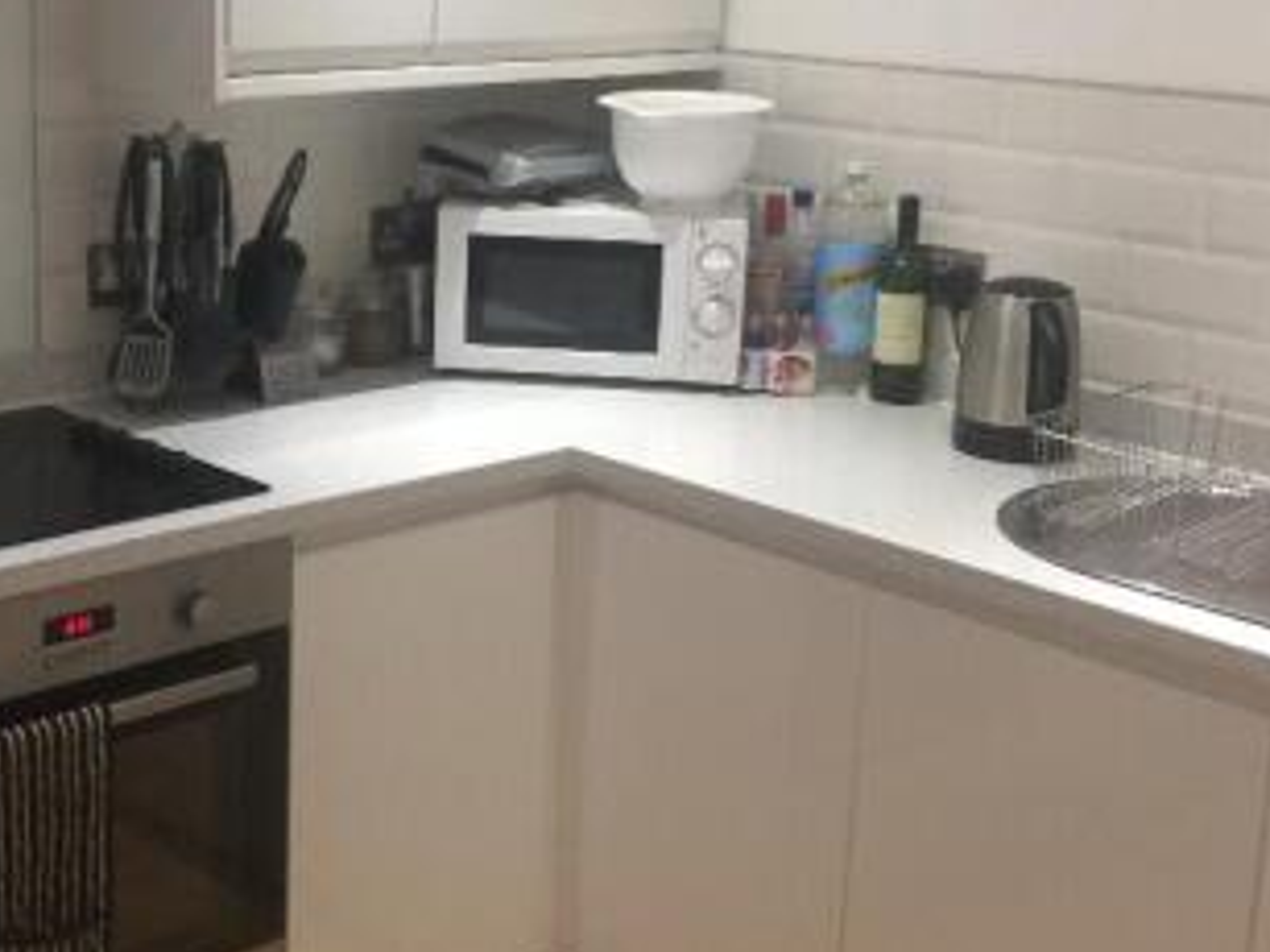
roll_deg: -1.9
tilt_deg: -11.4
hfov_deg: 34.7
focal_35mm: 55
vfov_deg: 26.5
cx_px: 432
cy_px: 354
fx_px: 2017
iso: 125
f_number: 2.2
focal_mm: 4.15
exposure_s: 1/33
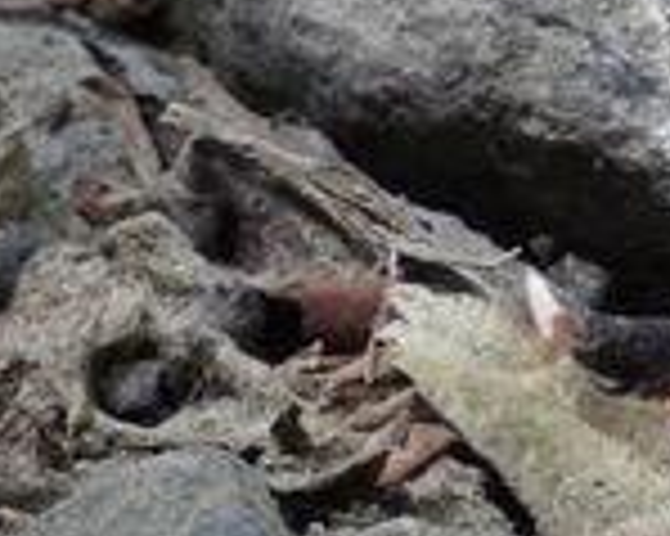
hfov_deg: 9.4
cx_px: 1129
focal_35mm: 197
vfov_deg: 7.8
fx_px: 3904
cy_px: -72
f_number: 5.6
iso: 400
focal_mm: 8.4
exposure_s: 1/80
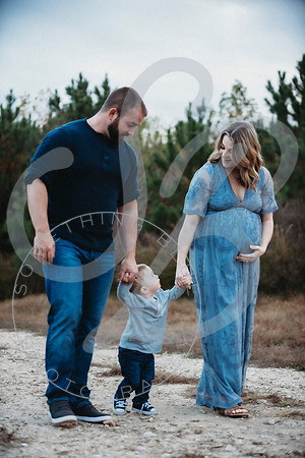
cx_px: 152
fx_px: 890
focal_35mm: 70
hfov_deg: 19.5
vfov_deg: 28.8
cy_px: 229
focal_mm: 70
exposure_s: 1/250
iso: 640
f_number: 2.8
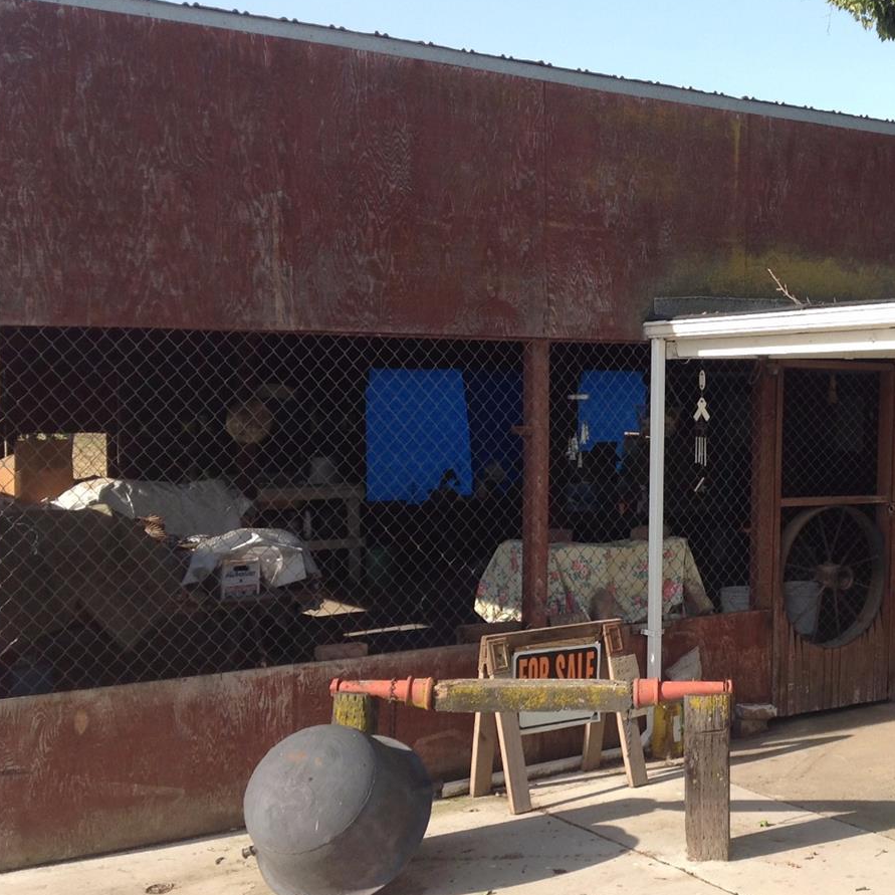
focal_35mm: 52
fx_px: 1521
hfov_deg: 31.9
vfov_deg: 32.7
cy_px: 516
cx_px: 726
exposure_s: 1/864
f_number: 2.4
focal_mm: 4.28
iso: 50
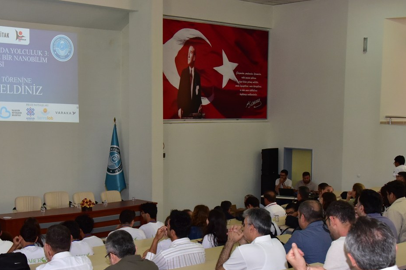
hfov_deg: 35.6
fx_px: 631
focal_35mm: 56
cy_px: 152
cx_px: 176
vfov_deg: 24.2
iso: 2500
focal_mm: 32
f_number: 5.6
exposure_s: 1/200
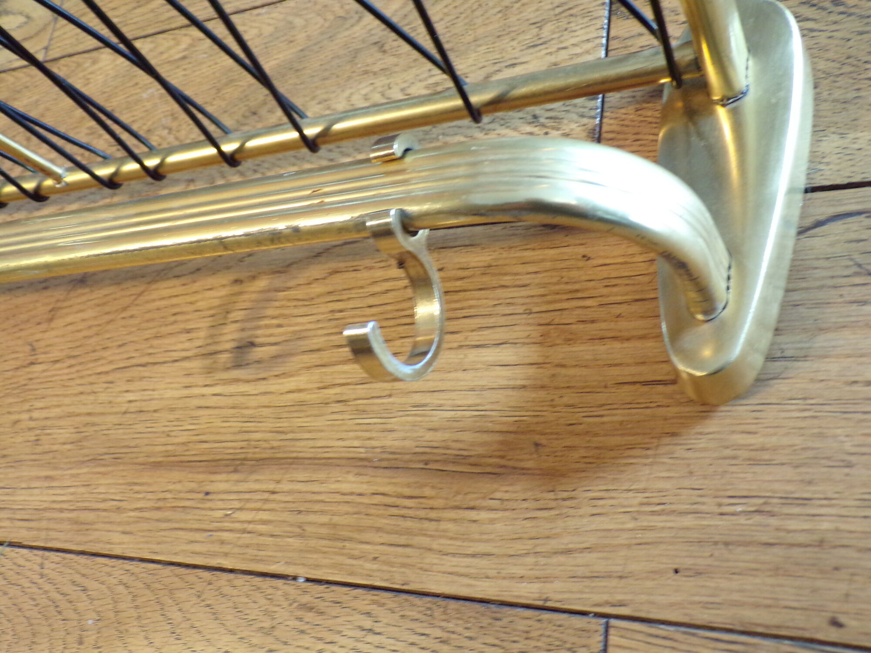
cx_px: 436
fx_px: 805
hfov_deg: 56.8
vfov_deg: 44.2
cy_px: 326
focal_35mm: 32
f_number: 3.2
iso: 400
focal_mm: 5.8
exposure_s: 1/12
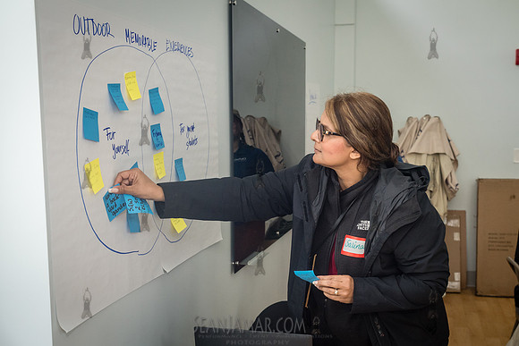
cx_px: 286
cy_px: 214
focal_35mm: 45
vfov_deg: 29.7
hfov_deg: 43.4
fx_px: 652
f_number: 5.6
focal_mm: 35
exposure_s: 1/200
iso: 1250
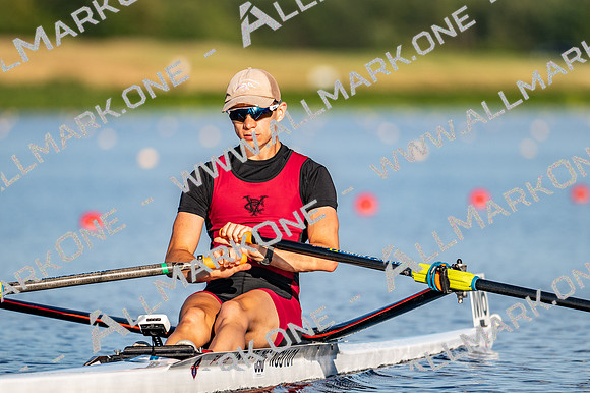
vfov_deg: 2.3
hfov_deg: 3.4
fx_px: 9830
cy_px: 196
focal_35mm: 600
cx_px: 295
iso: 220
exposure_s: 1/2500
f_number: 4.5
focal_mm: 400
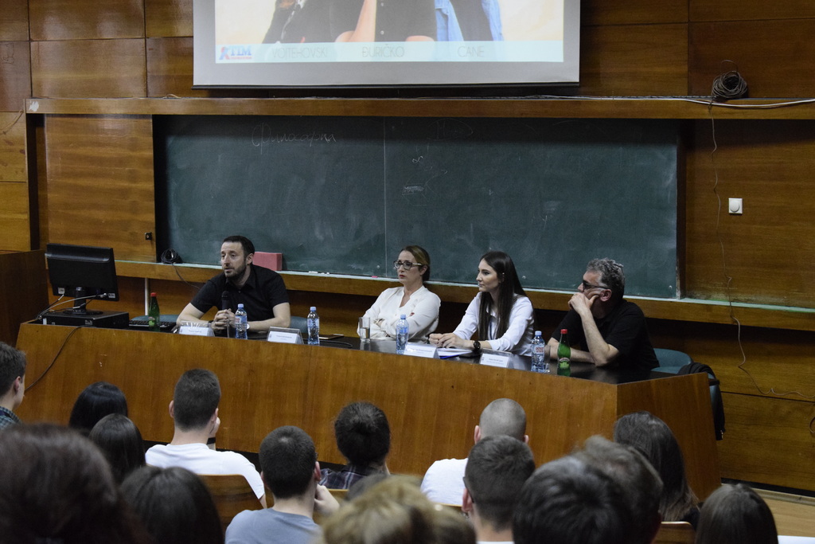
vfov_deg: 16.6
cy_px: 272
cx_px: 408
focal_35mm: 82
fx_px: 1868
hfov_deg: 24.6
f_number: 5.6
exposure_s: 1/100
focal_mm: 55
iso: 5000
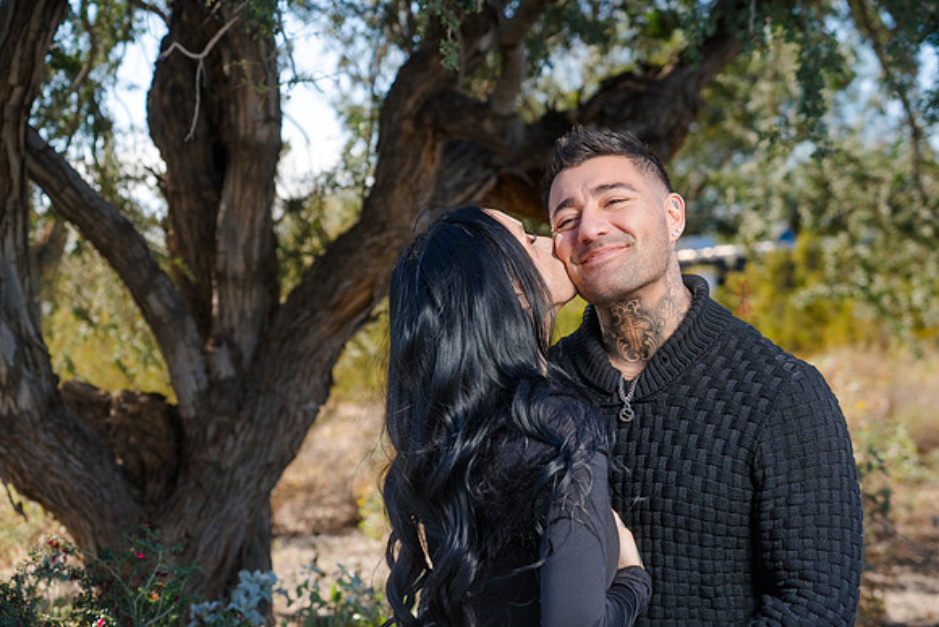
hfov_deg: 26.3
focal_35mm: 77
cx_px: 470
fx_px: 2009
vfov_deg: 17.7
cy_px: 314
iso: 100
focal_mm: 77
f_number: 5.6
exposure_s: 1/250
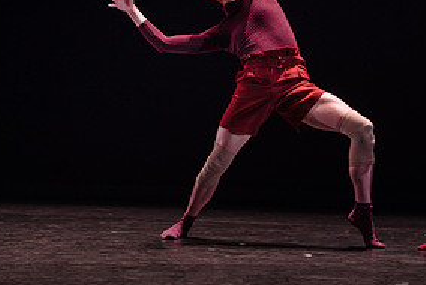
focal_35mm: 102
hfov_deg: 20.0
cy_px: 109
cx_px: 172
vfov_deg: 13.4
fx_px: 1208
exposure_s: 1/200
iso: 1250
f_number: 2.8
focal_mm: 50
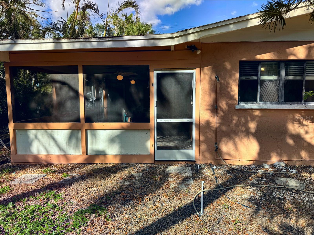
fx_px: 218
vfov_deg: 56.8
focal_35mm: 24
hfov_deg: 71.6
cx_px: 157
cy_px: 118
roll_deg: +0.3
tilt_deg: -2.9
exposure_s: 1/2959
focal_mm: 6.76
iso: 80
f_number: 1.78
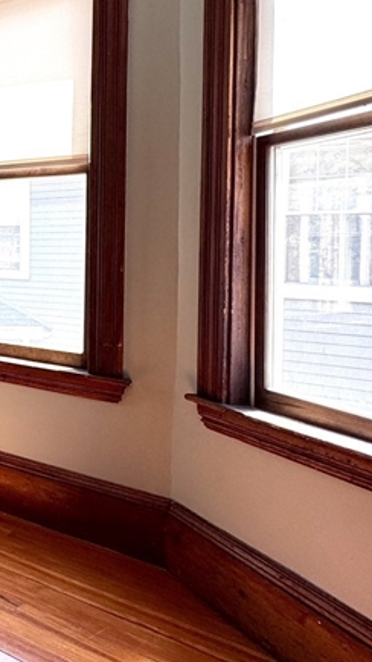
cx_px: -160
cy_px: 258
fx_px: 632
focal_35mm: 36
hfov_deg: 25.9
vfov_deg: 54.8
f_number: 2.2
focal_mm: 2.22
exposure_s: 1/131
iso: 40
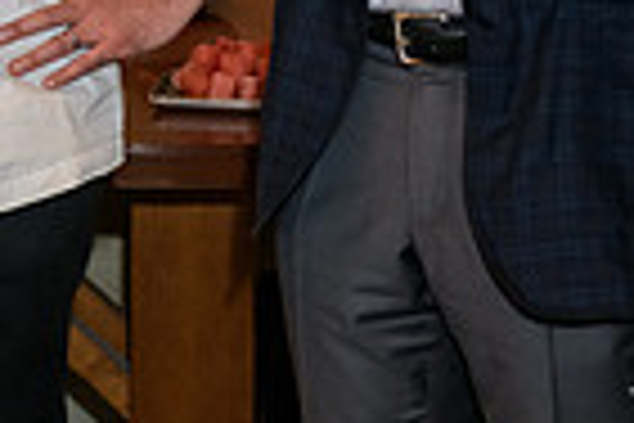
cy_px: -371
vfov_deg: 6.7
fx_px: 3487
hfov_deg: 10.1
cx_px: -243
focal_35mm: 198
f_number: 3.2
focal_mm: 48
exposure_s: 1/125
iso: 1250
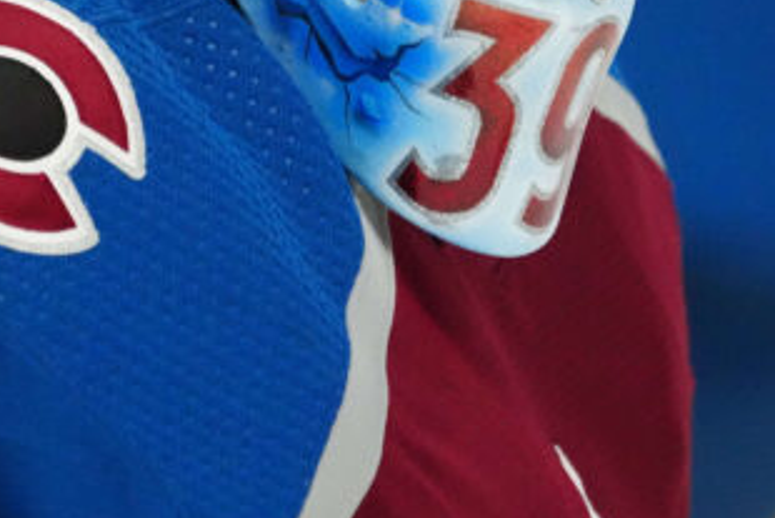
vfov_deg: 0.7
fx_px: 42729
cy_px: 119
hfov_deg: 1.0
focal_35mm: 1984
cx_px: 260
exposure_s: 1/1600
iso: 10000
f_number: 6.3
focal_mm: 600
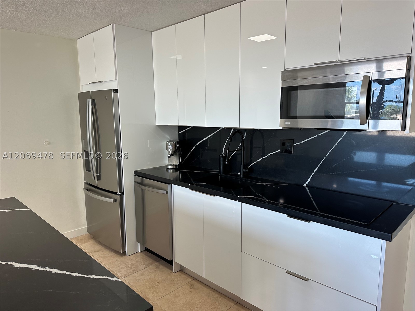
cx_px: 208
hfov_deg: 71.6
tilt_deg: -7.7
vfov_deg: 56.8
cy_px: 156
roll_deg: +0.6
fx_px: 288
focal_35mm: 24
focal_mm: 6.86
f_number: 1.78
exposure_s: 1/120
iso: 125
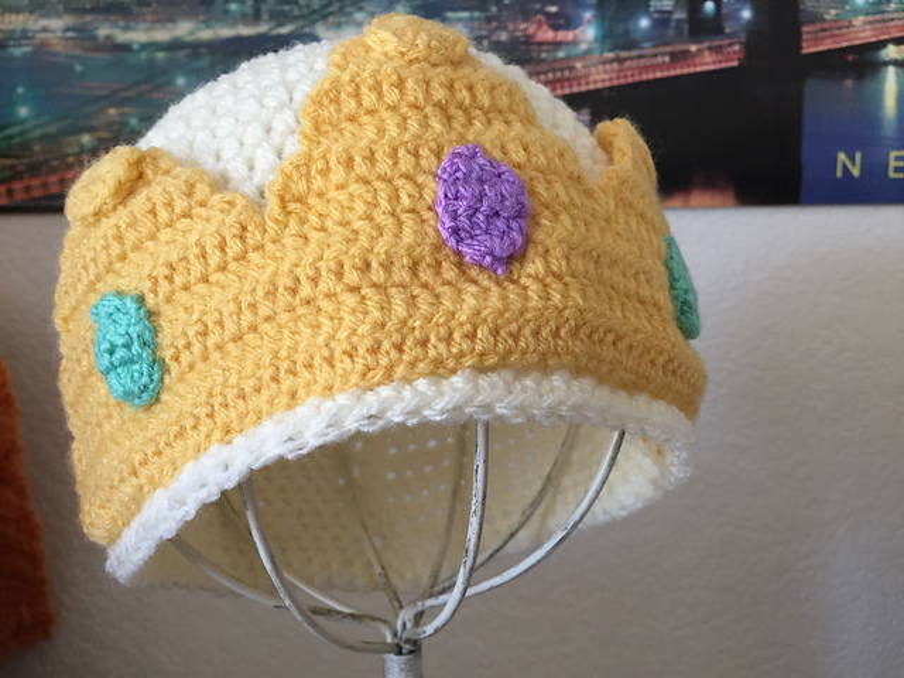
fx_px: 757
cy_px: 339
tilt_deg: -2.0
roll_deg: +1.3
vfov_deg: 48.2
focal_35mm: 29
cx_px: 452
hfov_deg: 61.7
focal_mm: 4.15
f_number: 2.2
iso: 50
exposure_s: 1/30
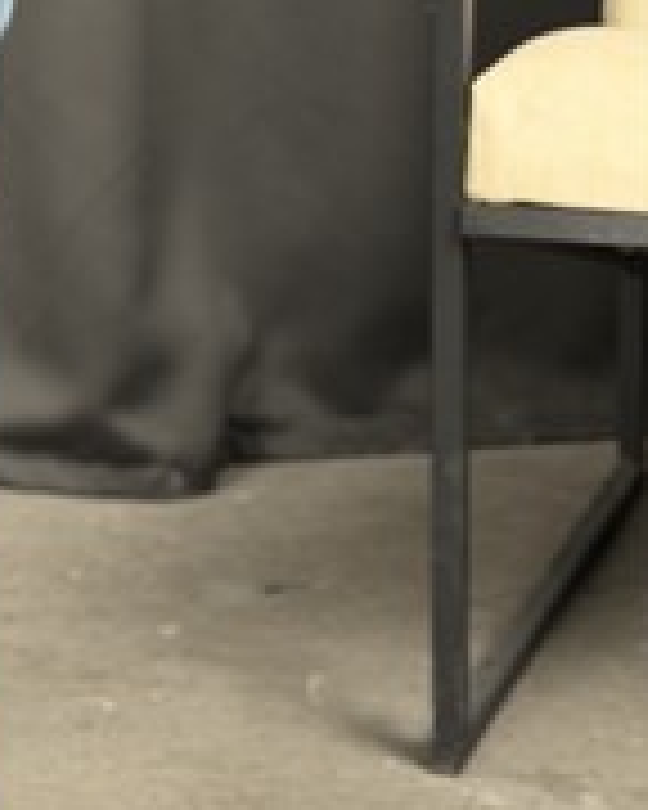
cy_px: -43
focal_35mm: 139
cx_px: -238
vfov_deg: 13.6
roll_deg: +0.8
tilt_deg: -7.7
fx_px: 3332
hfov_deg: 10.8
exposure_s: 1/155
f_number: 1.78
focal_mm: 6.76
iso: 64
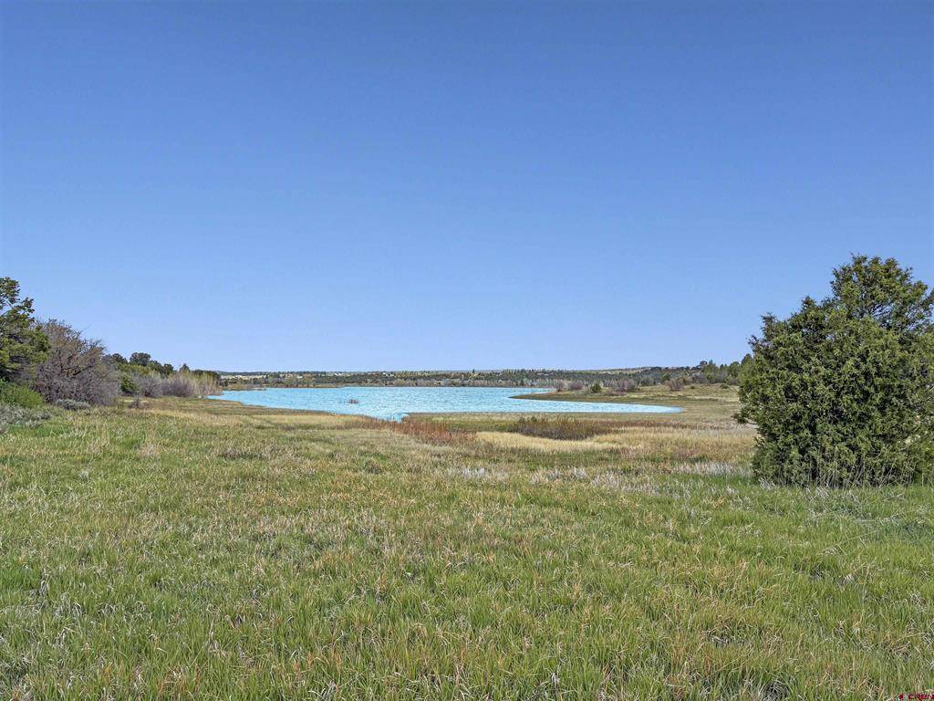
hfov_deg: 67.3
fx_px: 702
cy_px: 350
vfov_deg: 53.1
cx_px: 467
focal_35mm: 26
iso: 50
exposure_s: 1/5814
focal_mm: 5.96
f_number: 1.6
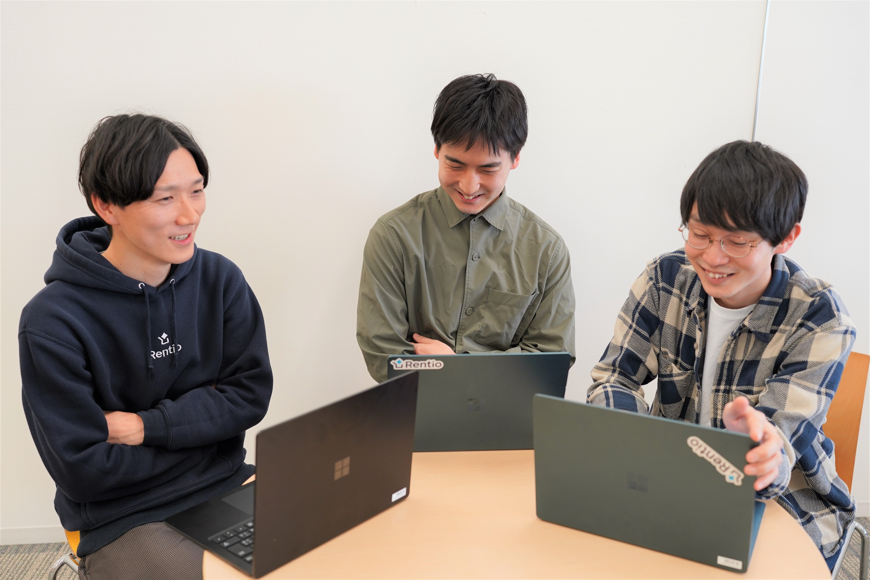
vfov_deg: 37.9
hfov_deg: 54.4
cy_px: 290
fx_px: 846
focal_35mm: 35
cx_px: 435
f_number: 3.2
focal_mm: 35
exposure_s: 1/160
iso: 400
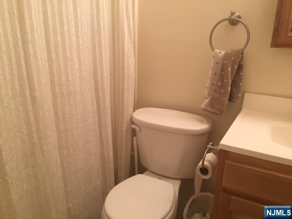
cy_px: 110
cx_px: 146
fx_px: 245
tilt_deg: -17.2
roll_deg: -2.1
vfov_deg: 48.2
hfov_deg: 61.7
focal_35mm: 29
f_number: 2.2
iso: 80
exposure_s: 1/30
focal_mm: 4.15
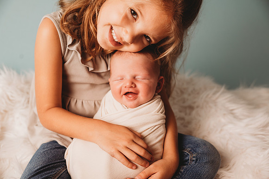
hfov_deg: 42.7
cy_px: 90
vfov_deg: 29.3
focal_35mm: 46
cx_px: 134
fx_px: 344
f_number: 4
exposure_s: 1/160
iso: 160
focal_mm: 46
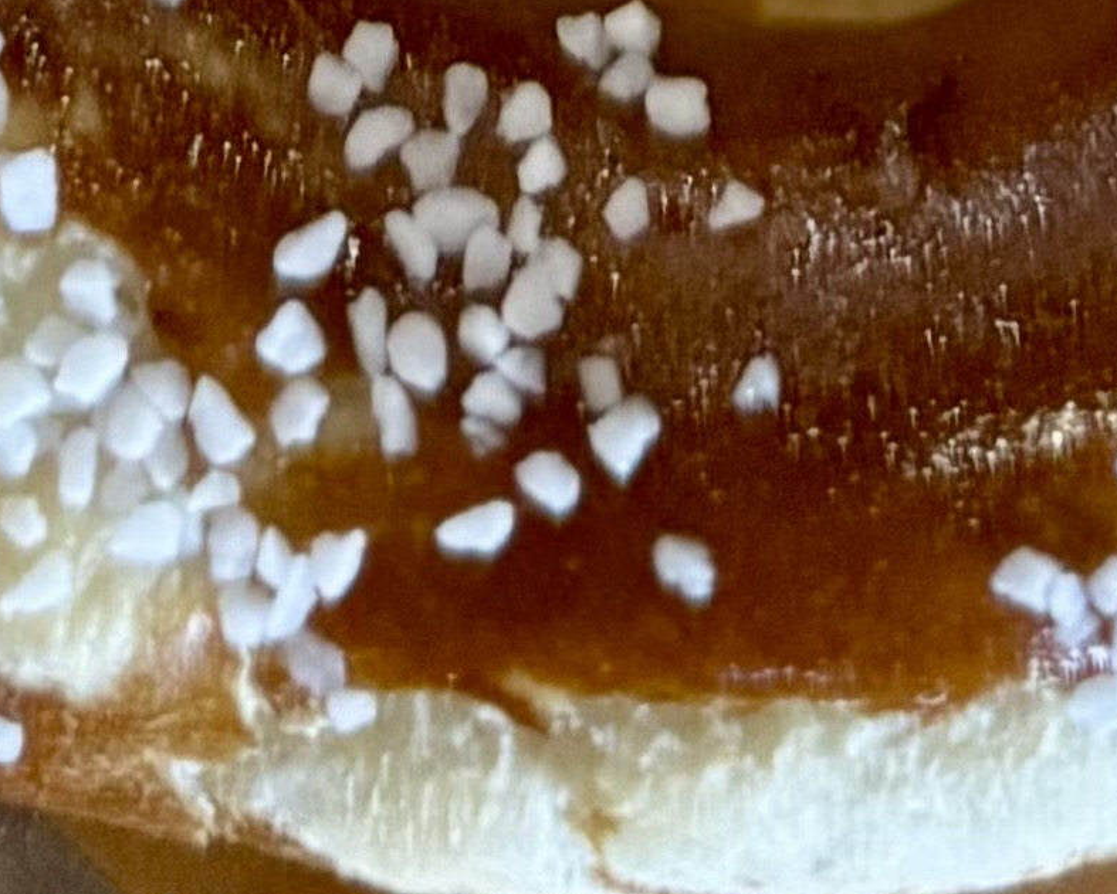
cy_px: -2502
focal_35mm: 170
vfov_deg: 7.1
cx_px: 670
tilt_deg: -79.8
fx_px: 5621
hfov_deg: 11.3
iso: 400
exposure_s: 1/60
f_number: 1.78
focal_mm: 6.76
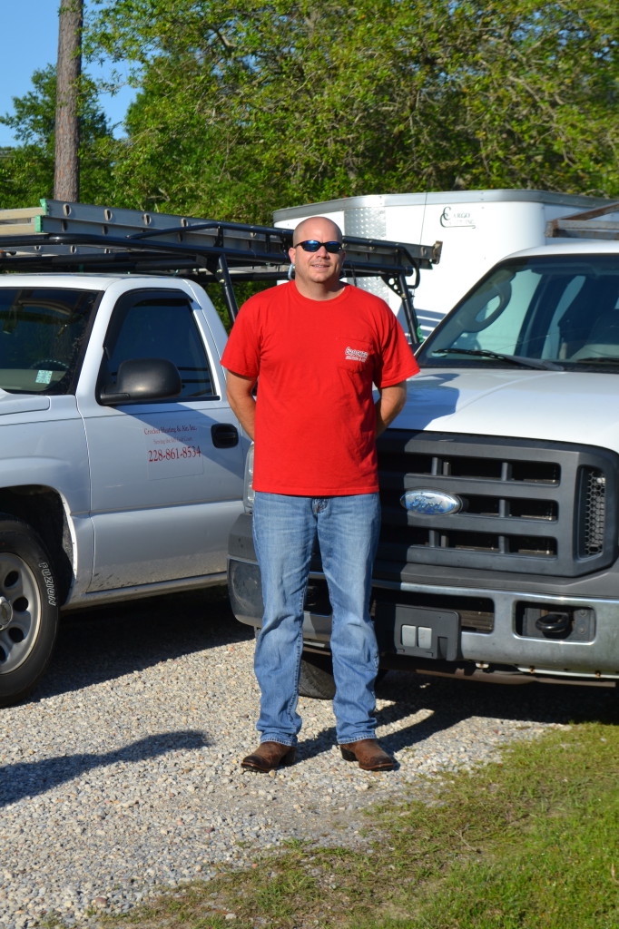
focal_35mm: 82
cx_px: 310
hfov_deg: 16.5
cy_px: 464
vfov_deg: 24.6
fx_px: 2129
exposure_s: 1/250
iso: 100
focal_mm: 55
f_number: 8
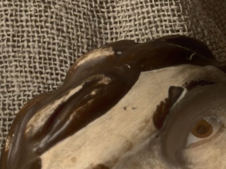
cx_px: 277
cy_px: 8
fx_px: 1665
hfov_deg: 7.7
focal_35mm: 255
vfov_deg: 5.8
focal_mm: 6.76
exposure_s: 1/60
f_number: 1.78
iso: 200
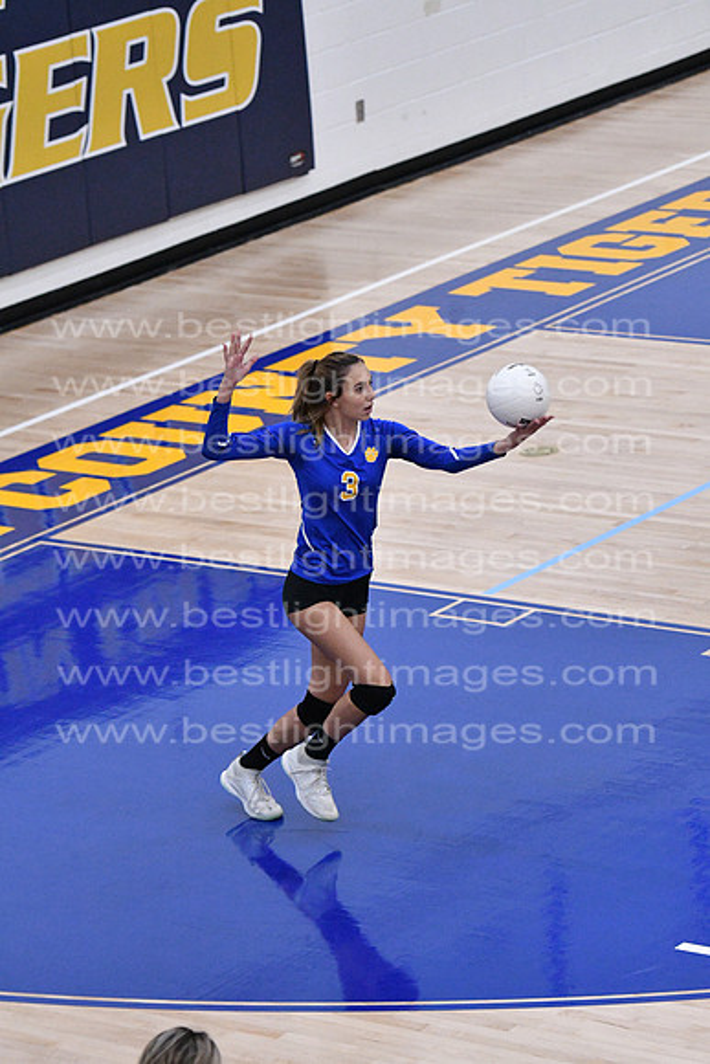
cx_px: 355
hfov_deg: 8.3
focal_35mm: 165
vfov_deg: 12.4
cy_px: 532
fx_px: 4878
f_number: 3.2
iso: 6400
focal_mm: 110
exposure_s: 1/1250
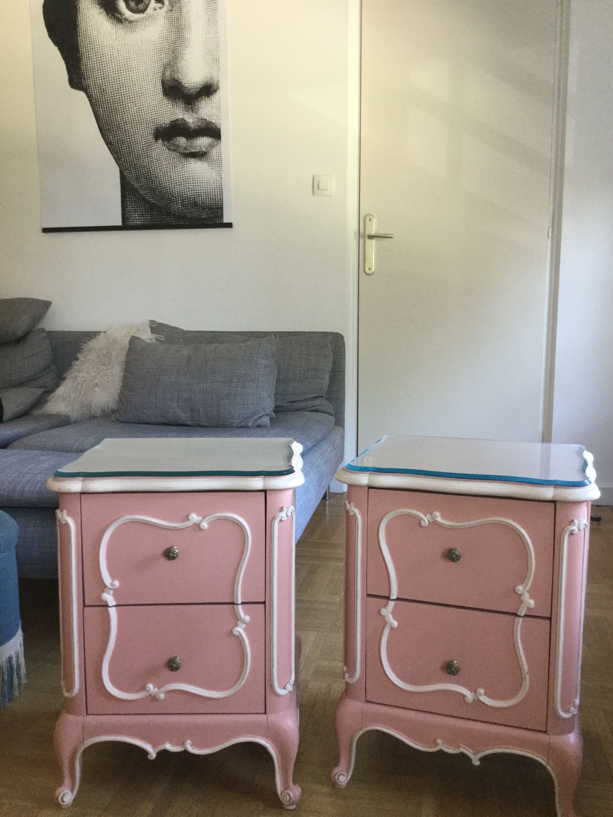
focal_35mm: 32
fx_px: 755
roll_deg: -0.4
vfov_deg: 56.8
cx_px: 302
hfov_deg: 44.2
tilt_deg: -8.3
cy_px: 414
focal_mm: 3.3
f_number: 2.4
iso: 125
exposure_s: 1/33
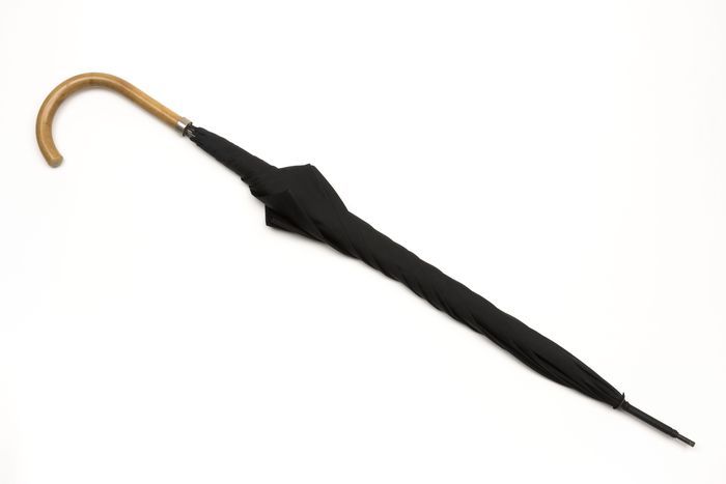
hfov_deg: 41.1
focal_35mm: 48
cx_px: 363
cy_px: 242
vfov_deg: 28.1
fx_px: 968
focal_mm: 48
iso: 100
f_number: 22
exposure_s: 1/125
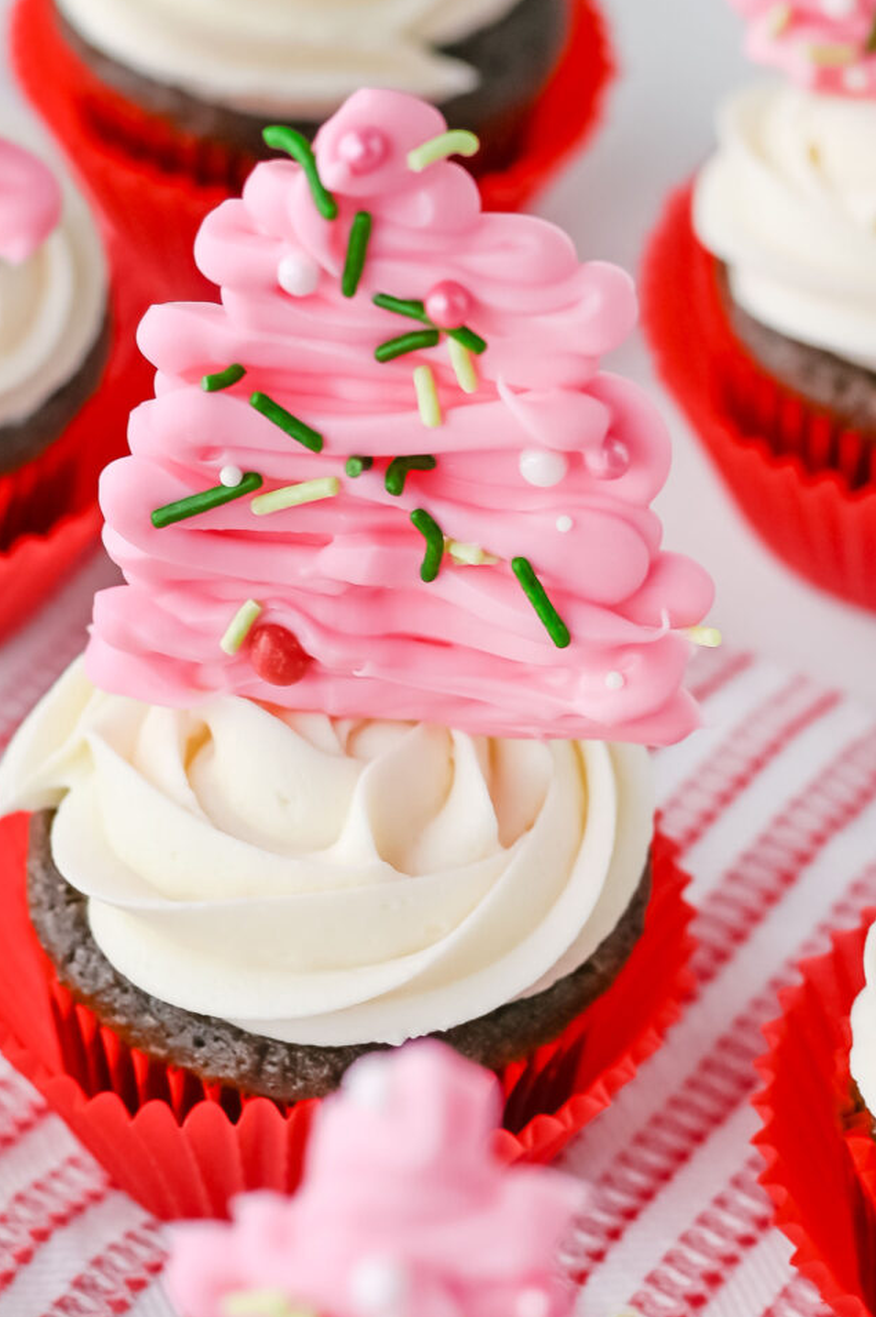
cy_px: 619
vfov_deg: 15.3
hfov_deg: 10.2
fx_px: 4900
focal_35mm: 134
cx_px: 296
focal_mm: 50
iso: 125
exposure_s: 1/100
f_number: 4.5
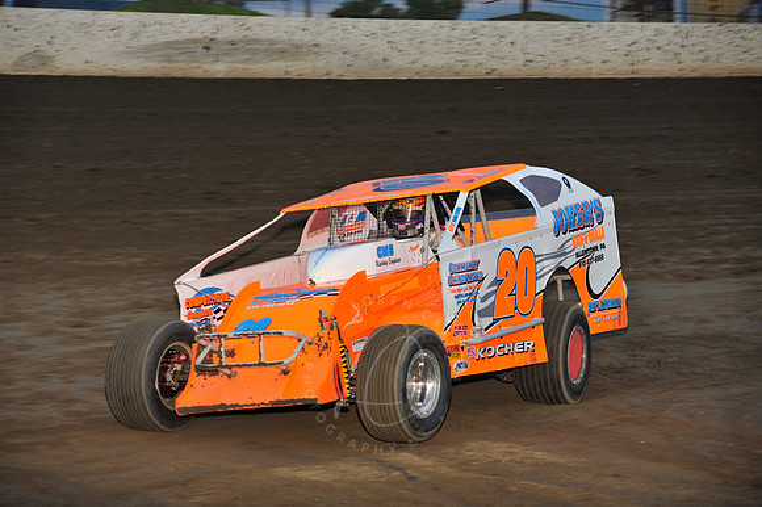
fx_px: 3067
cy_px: 254
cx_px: 381
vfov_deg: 9.5
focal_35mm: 145
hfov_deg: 14.2
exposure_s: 1/320
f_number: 6.3
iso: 640
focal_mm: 145
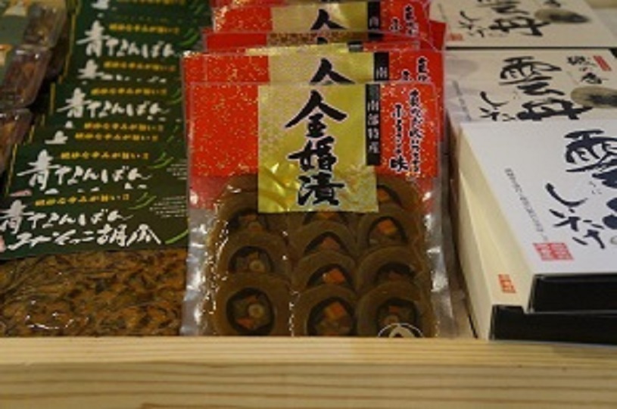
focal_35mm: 51
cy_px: 204
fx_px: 872
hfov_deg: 39.0
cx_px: 308
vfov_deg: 26.4
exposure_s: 1/125
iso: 3200
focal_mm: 34
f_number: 4.5
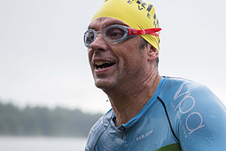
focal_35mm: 159
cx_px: 160
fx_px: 998
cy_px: 129
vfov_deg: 8.6
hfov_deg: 12.9
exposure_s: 1/800
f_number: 3.2
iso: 320
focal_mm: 70
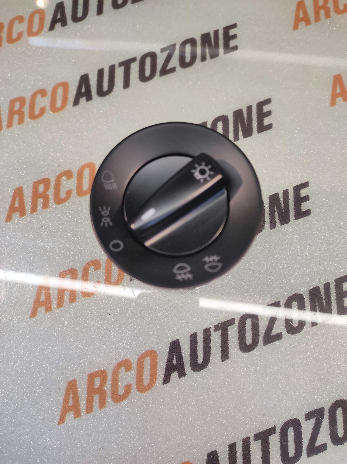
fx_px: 228
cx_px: 174
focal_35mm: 17
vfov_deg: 91.1
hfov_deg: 74.7
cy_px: 232
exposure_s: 1/50
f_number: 1.79
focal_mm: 4.74
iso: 147
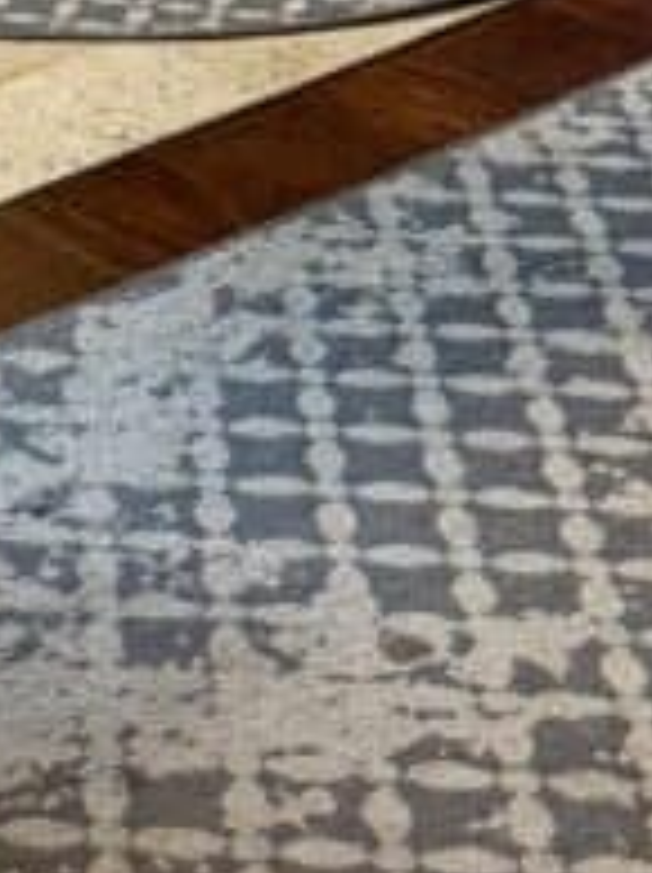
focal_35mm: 127
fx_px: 3196
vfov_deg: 12.9
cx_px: -274
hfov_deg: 11.3
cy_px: -1044
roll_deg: +0.5
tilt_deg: -2.4
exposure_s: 1/50
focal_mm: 6.76
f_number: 1.78
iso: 160
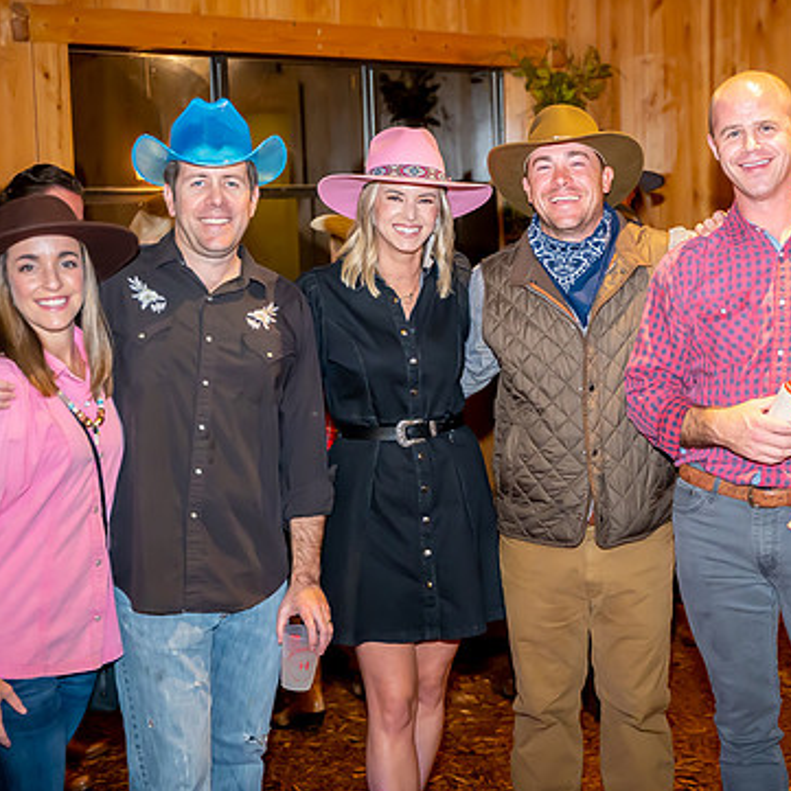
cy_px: 355
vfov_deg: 28.6
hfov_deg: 28.3
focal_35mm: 60
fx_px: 1551
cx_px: 566
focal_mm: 38
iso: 4000
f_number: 2.8
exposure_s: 1/200
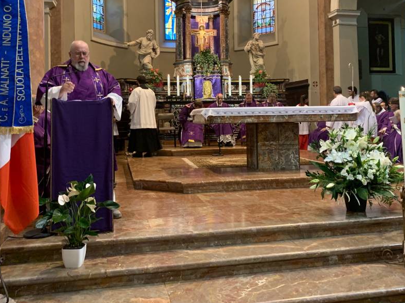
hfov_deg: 54.0
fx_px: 398
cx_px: 201
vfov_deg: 41.4
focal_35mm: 34
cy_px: 110
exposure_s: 1/33
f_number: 1.8
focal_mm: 4.25
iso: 400
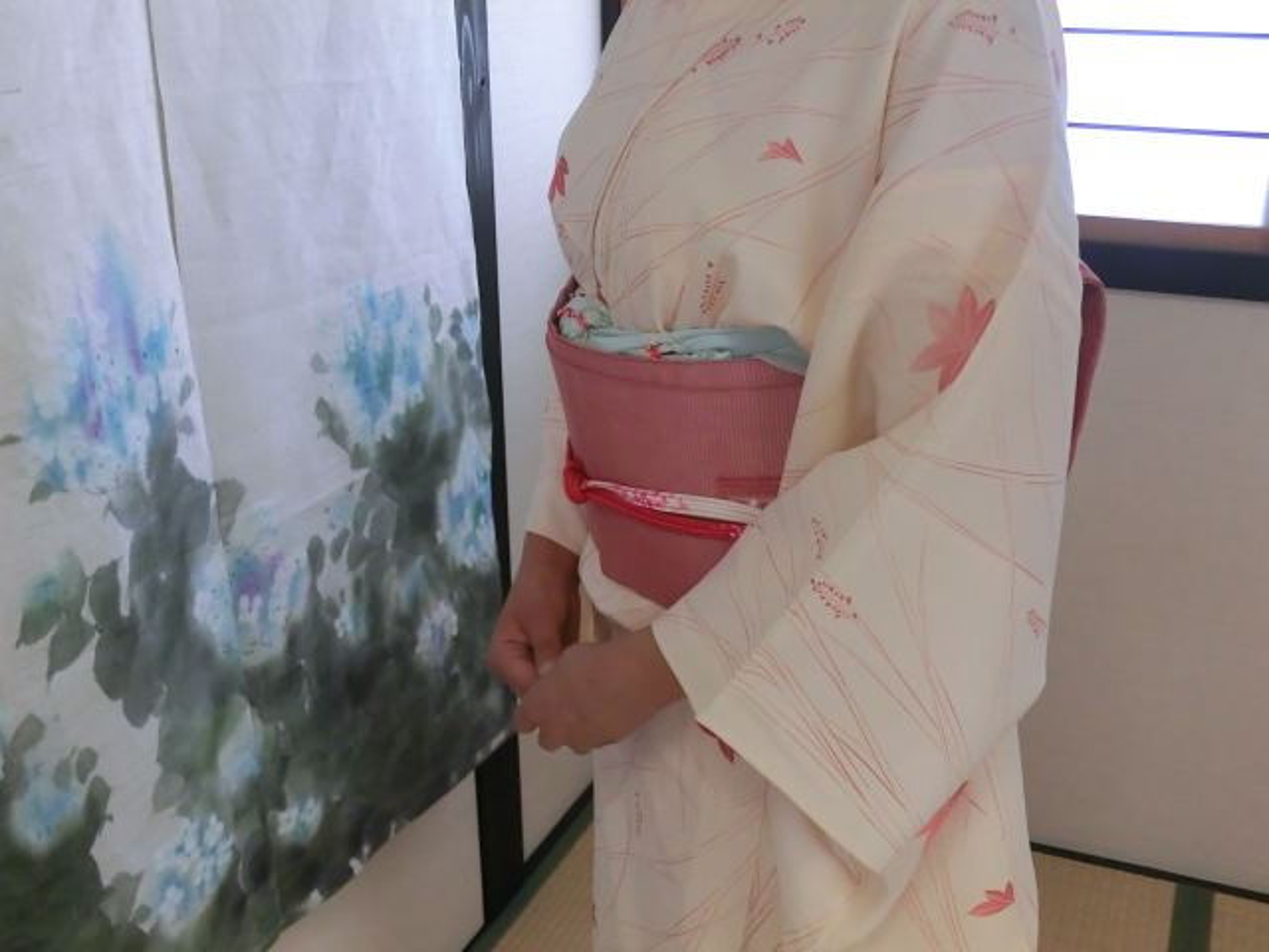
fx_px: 1613
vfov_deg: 32.9
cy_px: 476
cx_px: 634
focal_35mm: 44
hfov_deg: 42.9
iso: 320
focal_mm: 7.87
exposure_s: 1/60
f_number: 4.2
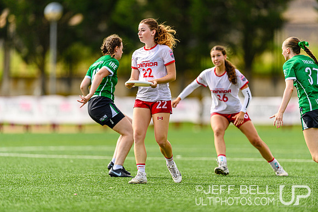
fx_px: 3534
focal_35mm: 400
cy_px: 106
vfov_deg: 3.4
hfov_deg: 5.2
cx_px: 159
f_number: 3.2
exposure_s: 1/1250
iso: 160
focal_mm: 400
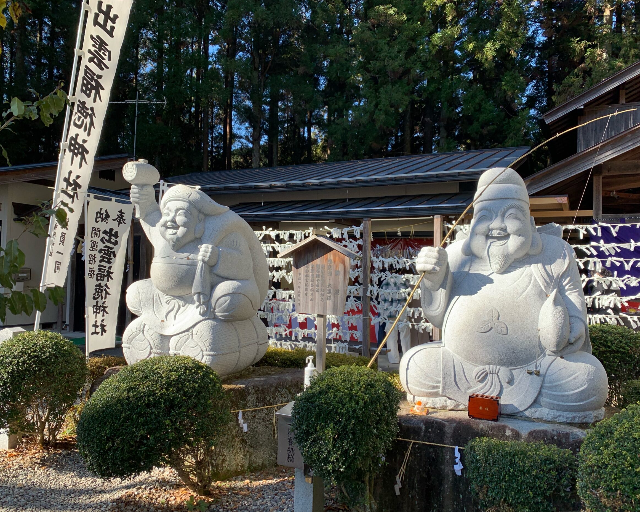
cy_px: 263
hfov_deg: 62.2
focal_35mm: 28
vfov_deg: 51.5
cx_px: 317
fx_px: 530
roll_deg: -2.6
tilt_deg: +3.1
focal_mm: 4.25
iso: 25
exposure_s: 1/687
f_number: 1.8
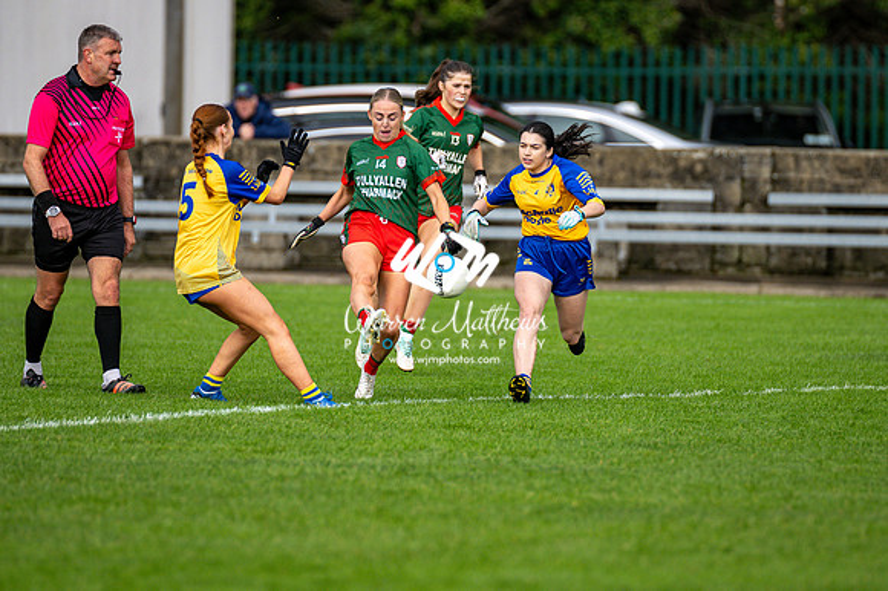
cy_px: 296
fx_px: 11093
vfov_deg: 3.1
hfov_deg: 4.6
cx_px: 444
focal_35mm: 450
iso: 320
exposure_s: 1/3200
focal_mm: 300
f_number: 2.8
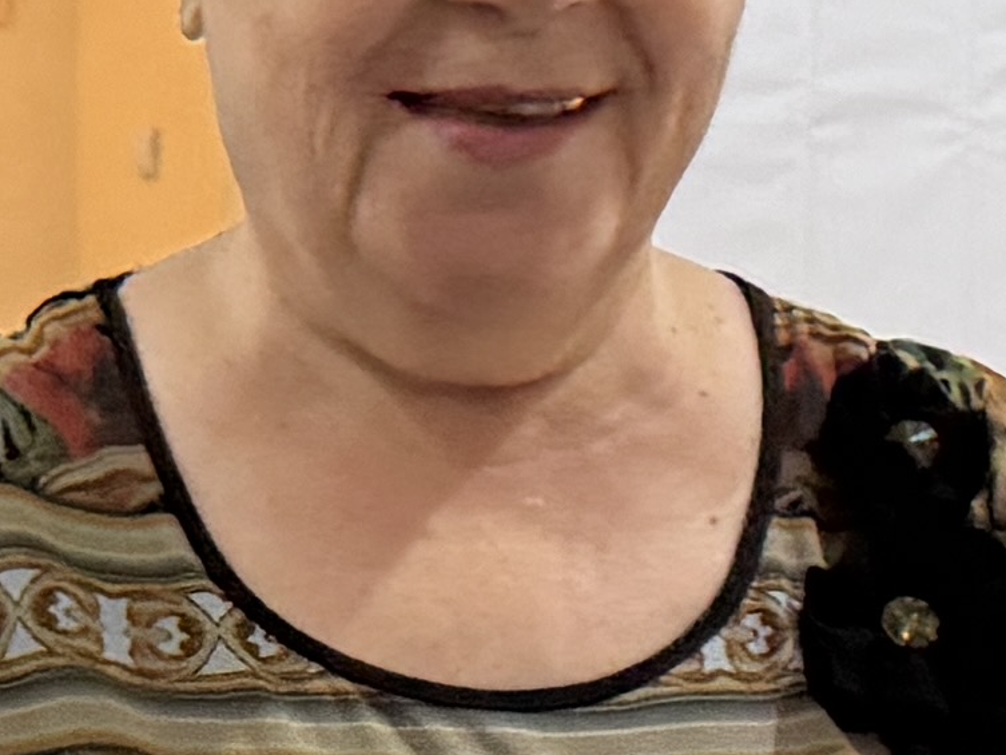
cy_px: 934
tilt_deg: -7.3
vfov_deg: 8.1
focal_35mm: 182
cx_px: 138
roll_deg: +0.0
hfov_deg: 10.8
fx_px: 5290
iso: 500
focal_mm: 6.76
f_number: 1.78
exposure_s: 1/50
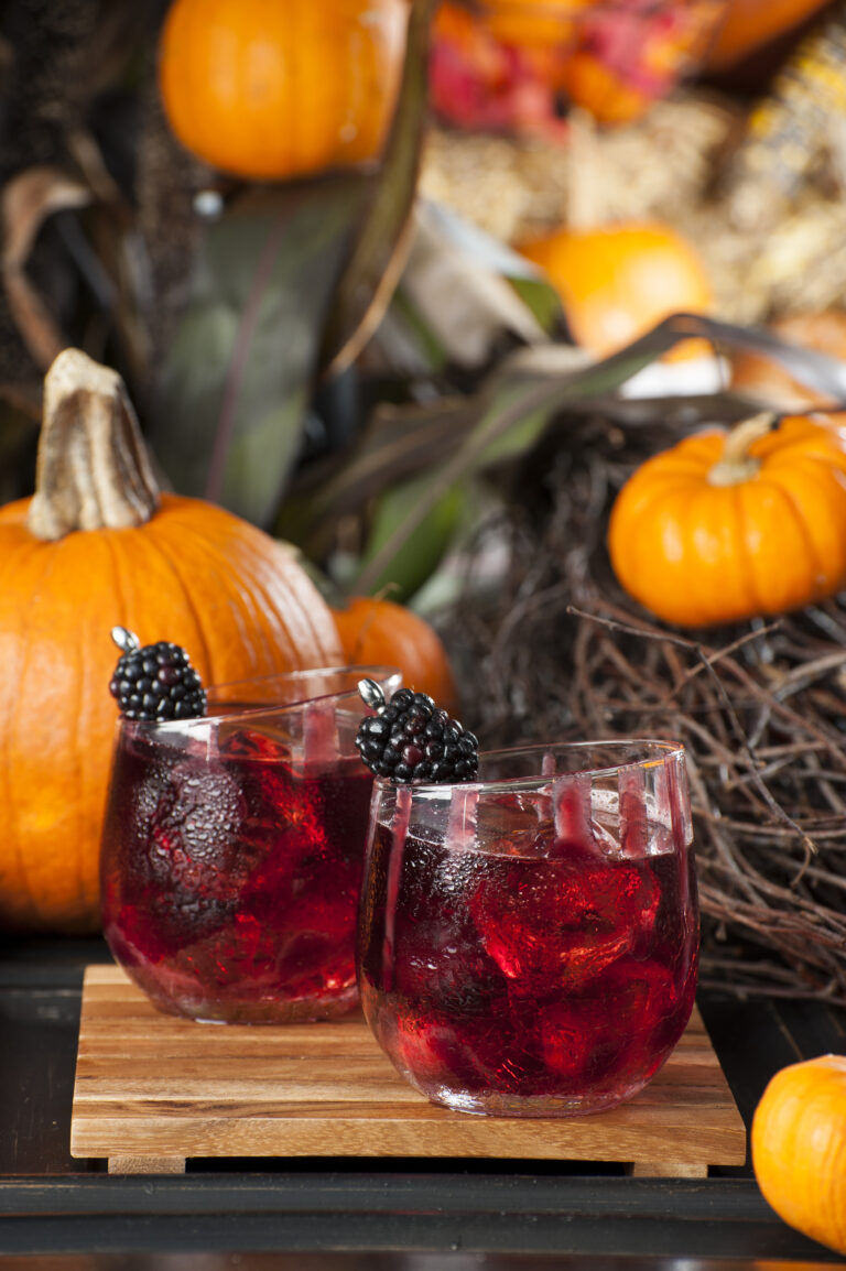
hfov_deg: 11.0
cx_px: 423
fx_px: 4411
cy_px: 636
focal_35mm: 125
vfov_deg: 16.4
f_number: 8
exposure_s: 1/100
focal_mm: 125
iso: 320
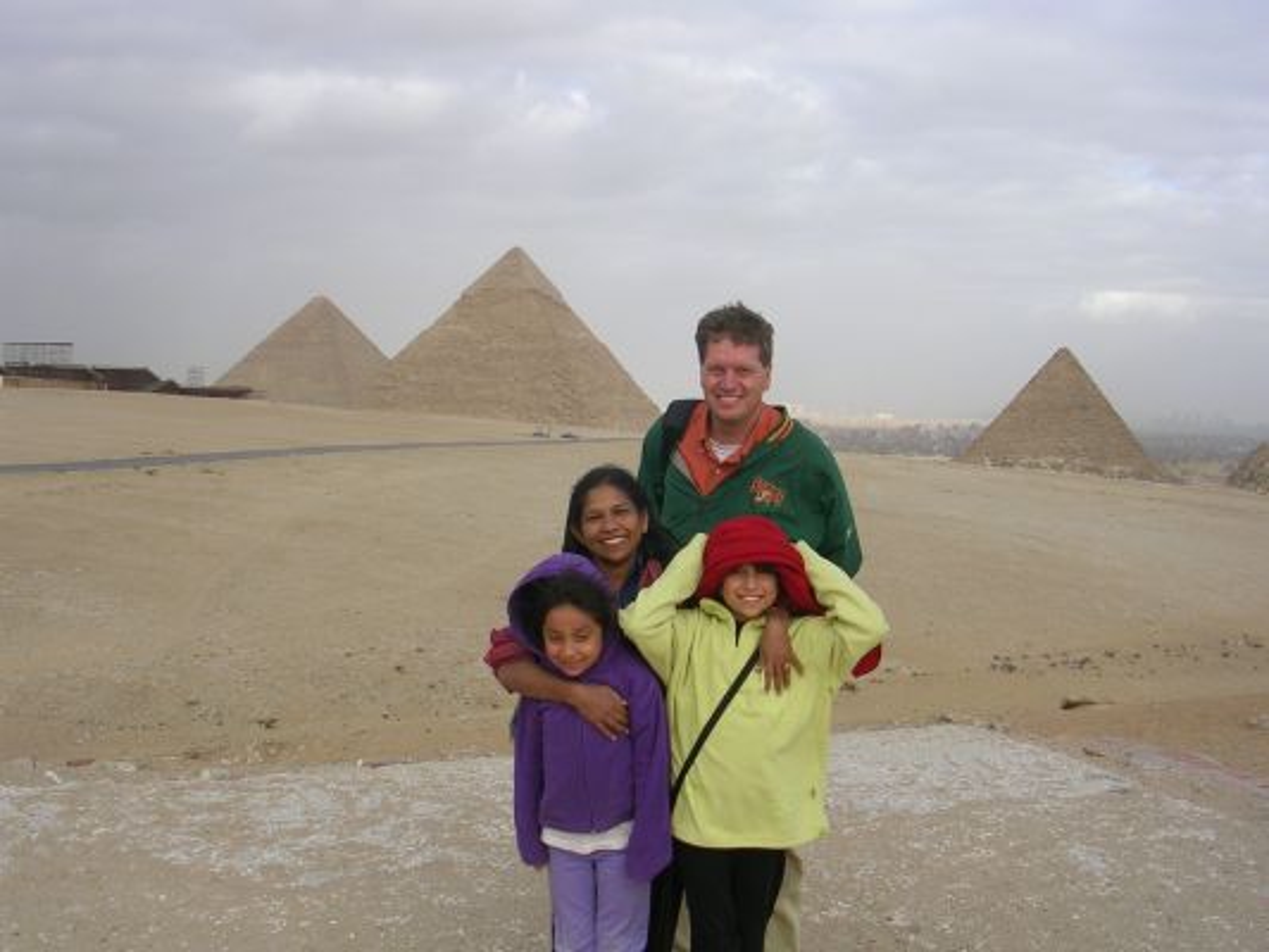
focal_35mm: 38
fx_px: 1393
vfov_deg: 37.7
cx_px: 634
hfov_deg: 49.0
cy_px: 476
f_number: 5.6
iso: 50
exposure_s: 1/150
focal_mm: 5.8
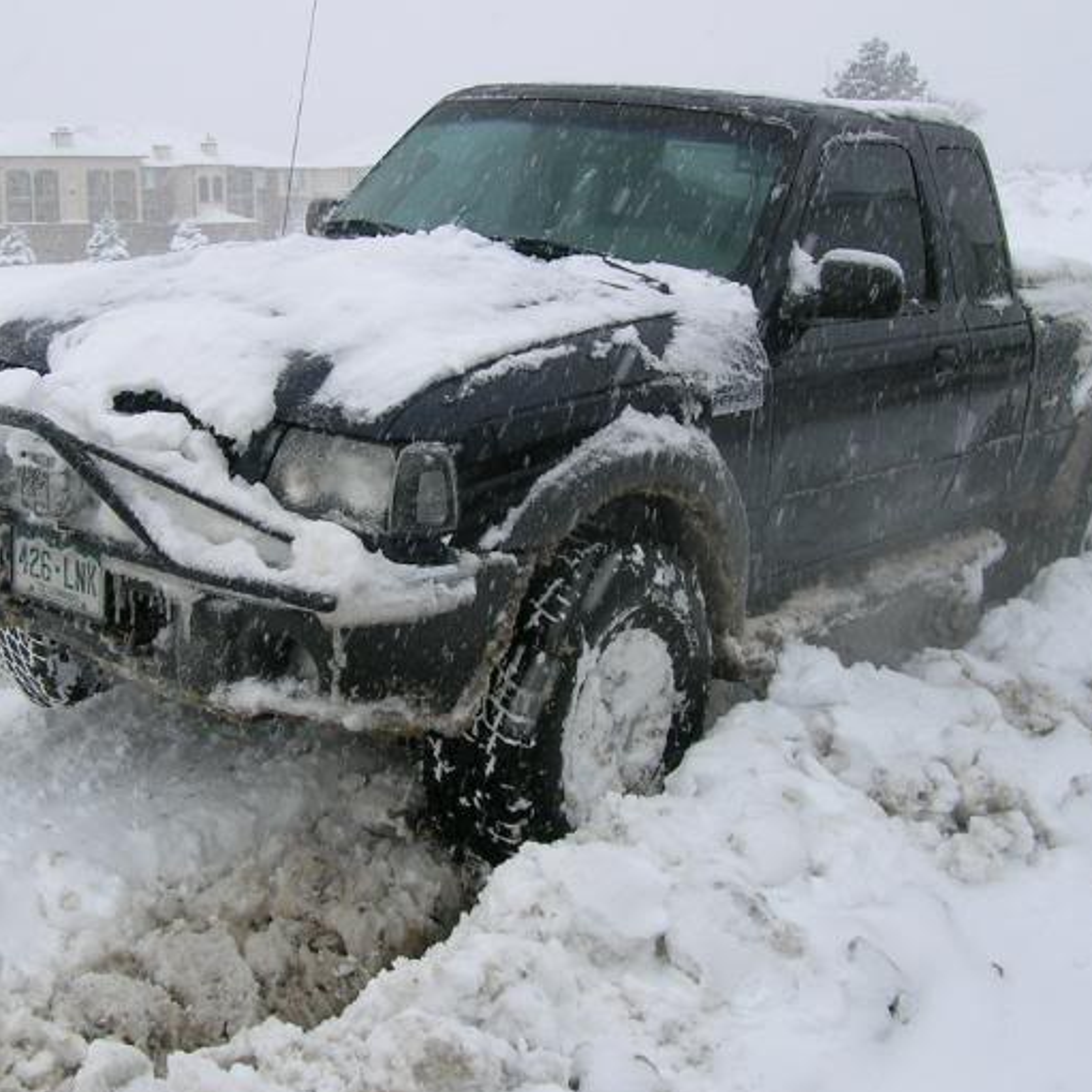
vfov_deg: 36.1
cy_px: 533
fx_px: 1677
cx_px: 509
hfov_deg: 36.0
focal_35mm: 47
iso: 50
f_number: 4.9
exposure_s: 1/274
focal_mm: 5.7
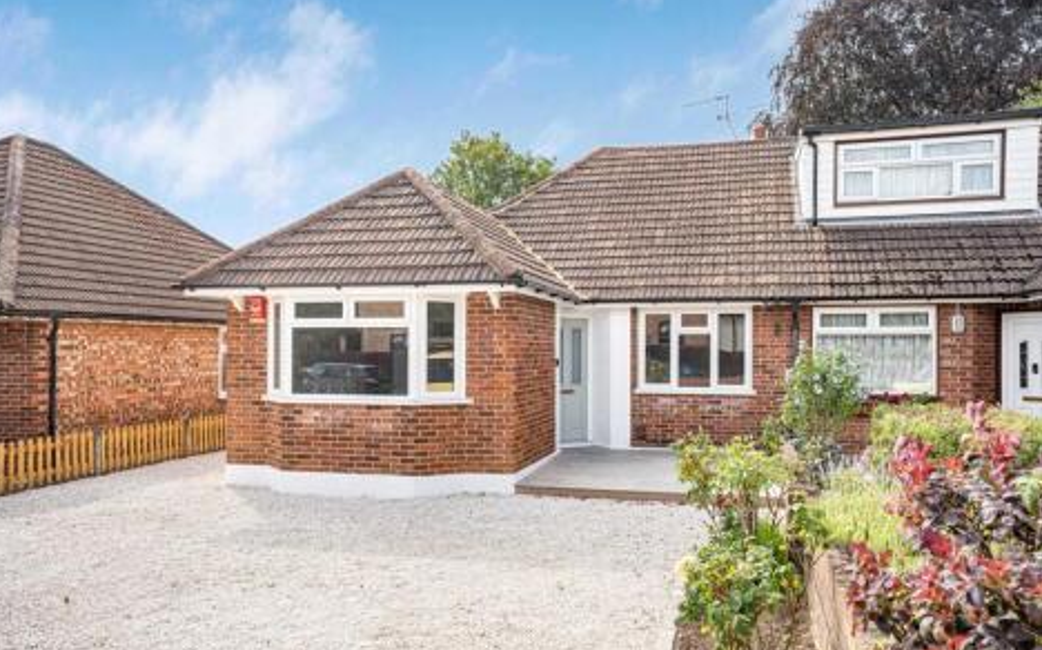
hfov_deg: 64.7
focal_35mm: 29
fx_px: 823
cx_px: 515
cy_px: 335
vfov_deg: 43.1
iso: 100
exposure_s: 1/125
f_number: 8
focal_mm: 28
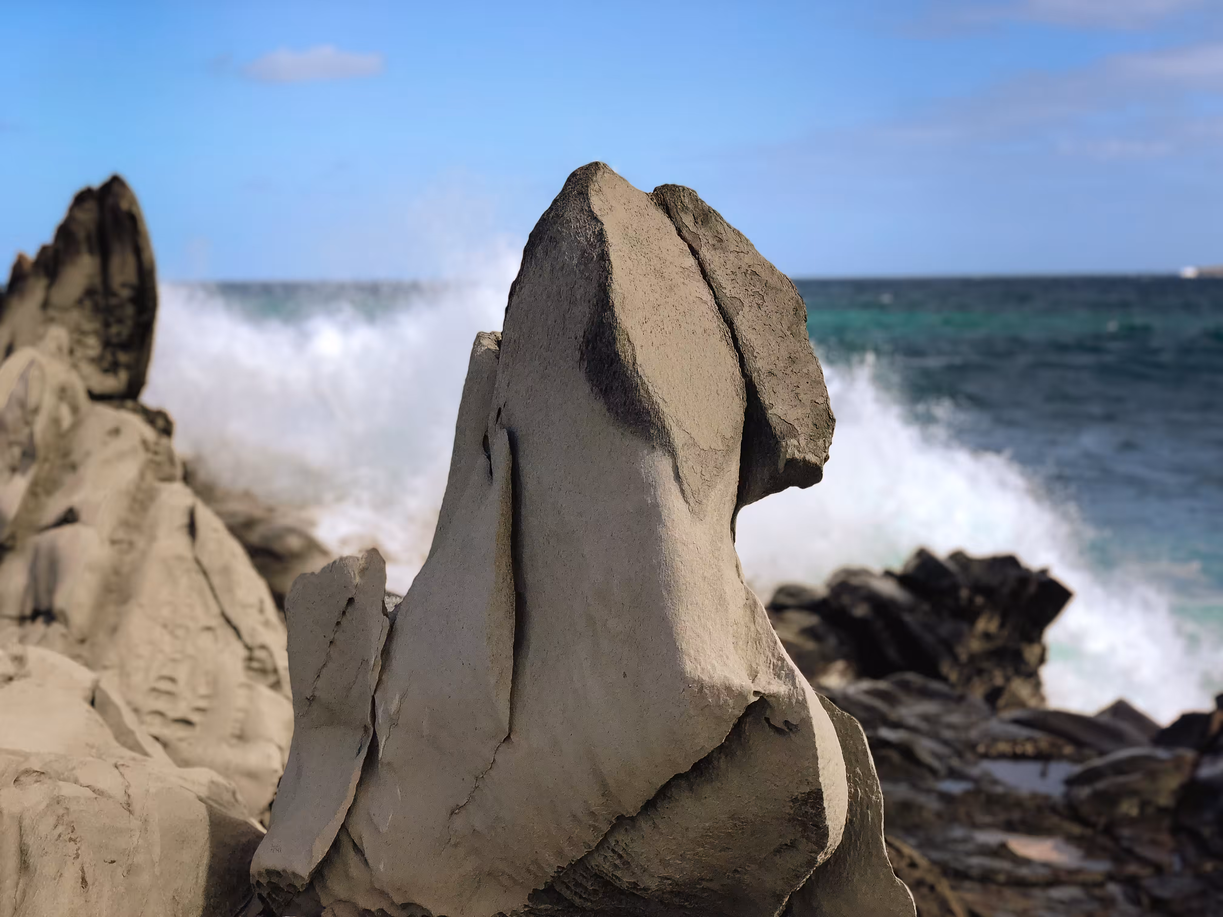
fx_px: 1837
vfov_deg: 28.0
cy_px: 458
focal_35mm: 52
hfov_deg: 36.8
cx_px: 612
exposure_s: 1/850
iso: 16
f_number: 2.4
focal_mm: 6
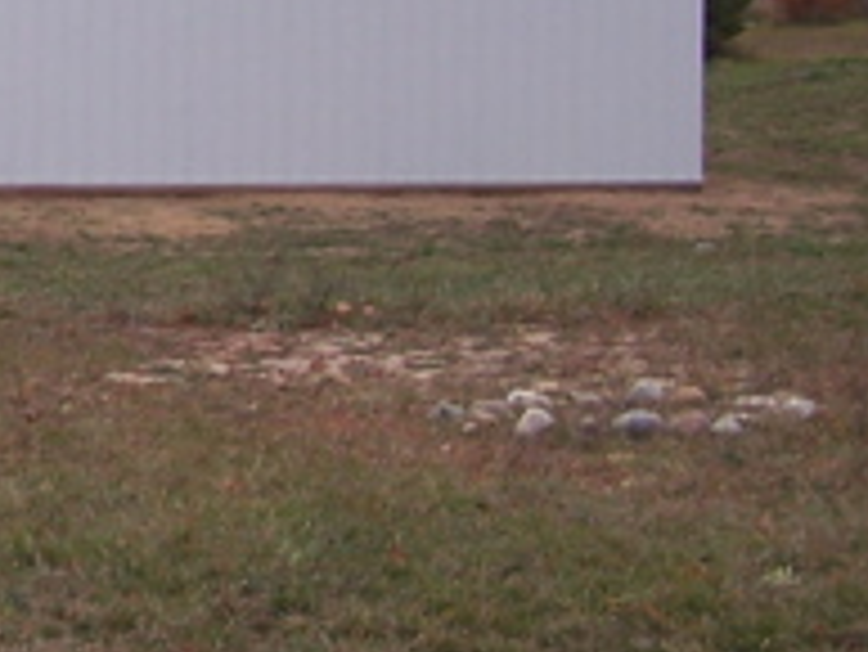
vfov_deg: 11.6
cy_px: -58
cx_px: -481
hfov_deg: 14.5
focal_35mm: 126
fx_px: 3161
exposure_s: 1/30
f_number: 2.8
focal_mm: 6.3
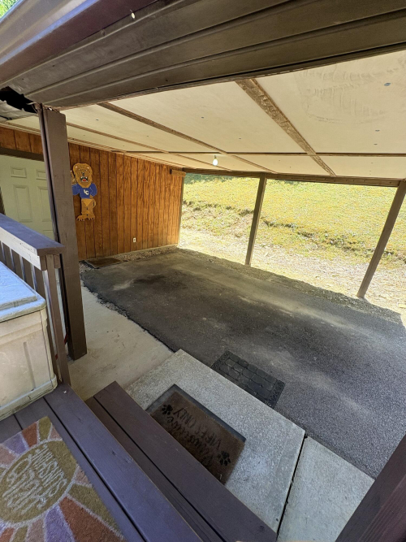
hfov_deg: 85.7
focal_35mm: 14
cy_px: 271
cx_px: 203
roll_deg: -7.4
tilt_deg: -19.1
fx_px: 219
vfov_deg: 102.1
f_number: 2.2
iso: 64
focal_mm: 2.22
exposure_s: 1/381
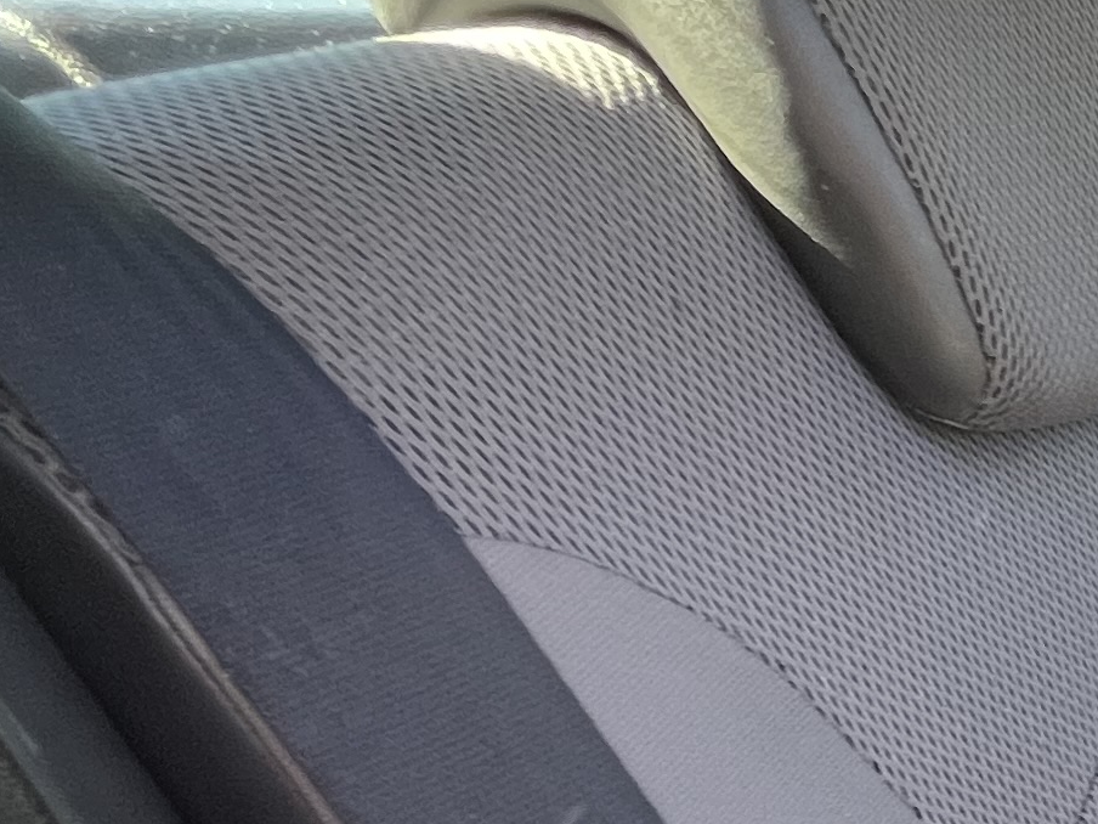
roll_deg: -3.8
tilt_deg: -31.1
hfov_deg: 21.9
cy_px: 952
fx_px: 1840
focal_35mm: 58
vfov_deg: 23.4
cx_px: 1940
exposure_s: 1/99
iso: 125
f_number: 1.8
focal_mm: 1.57
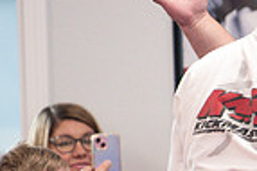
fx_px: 5783
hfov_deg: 2.5
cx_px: 332
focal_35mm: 811
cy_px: 192
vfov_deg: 1.7
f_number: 2.8
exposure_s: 1/400
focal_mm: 200
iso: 1600
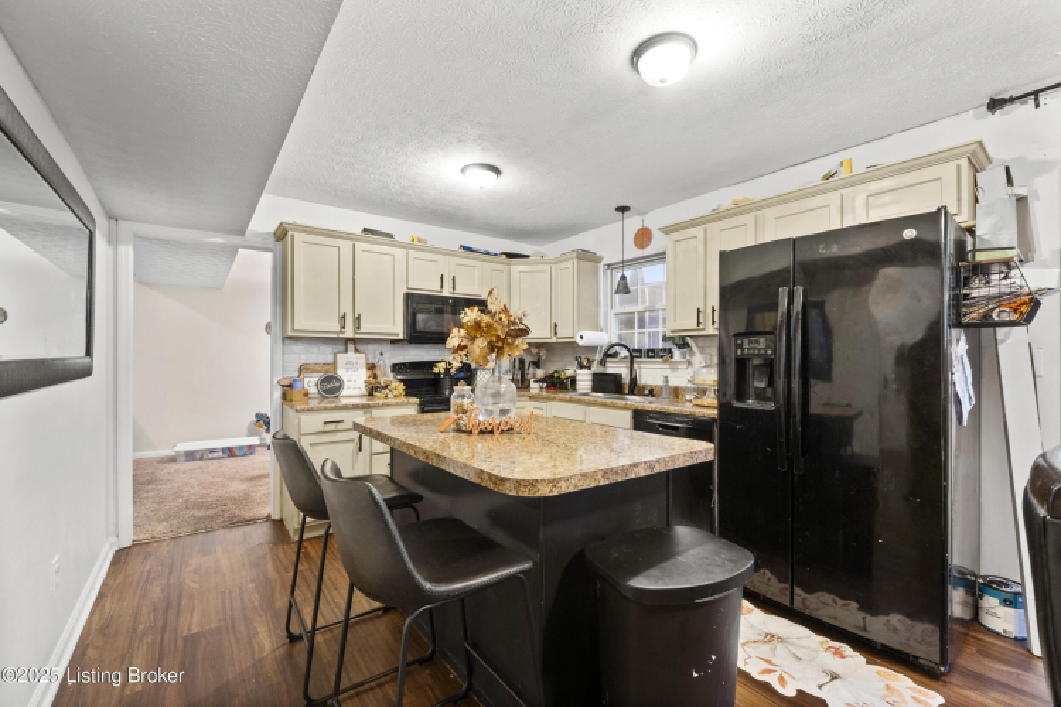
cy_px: 354
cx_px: 530
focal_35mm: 15
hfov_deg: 100.4
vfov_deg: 77.3
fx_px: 442
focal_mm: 10
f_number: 10
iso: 400
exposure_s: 4
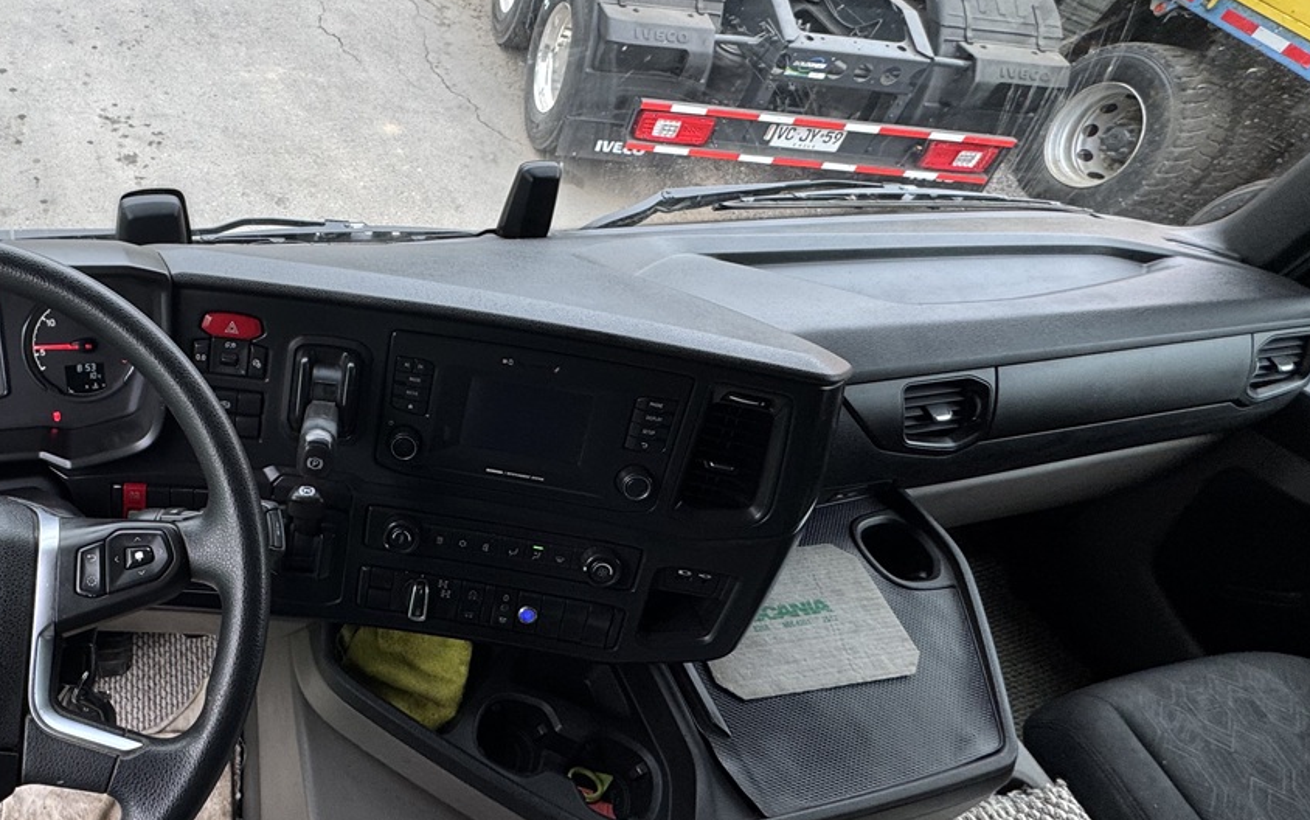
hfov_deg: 69.7
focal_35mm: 24
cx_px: 325
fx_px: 857
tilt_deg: -47.0
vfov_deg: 51.1
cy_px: 408
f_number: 2.2
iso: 125
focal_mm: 2.22
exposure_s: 1/99
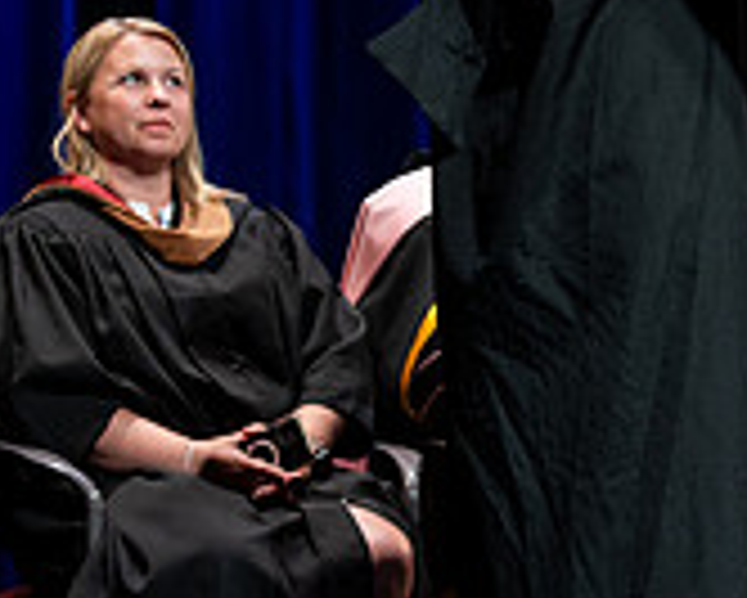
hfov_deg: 8.3
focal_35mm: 229
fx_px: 5066
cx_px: 886
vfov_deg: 6.8
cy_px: 209
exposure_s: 1/250
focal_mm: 70
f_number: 2.8
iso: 500
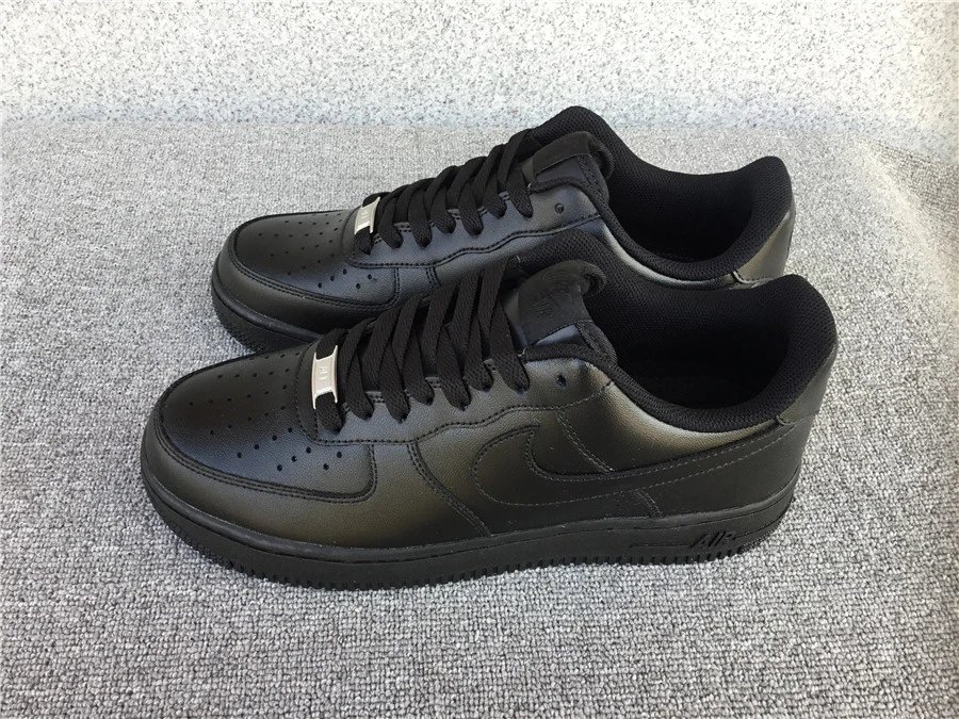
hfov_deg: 58.4
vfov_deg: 45.4
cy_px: 360
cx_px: 480
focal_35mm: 31
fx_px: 859
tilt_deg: -46.5
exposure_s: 1/100
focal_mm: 3.3
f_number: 2.4
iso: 32
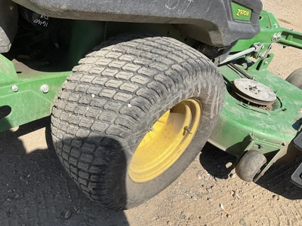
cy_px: 113
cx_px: 151
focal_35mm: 29
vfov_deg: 48.2
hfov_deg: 61.7
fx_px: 253
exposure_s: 1/1675
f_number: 1.8
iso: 25
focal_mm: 3
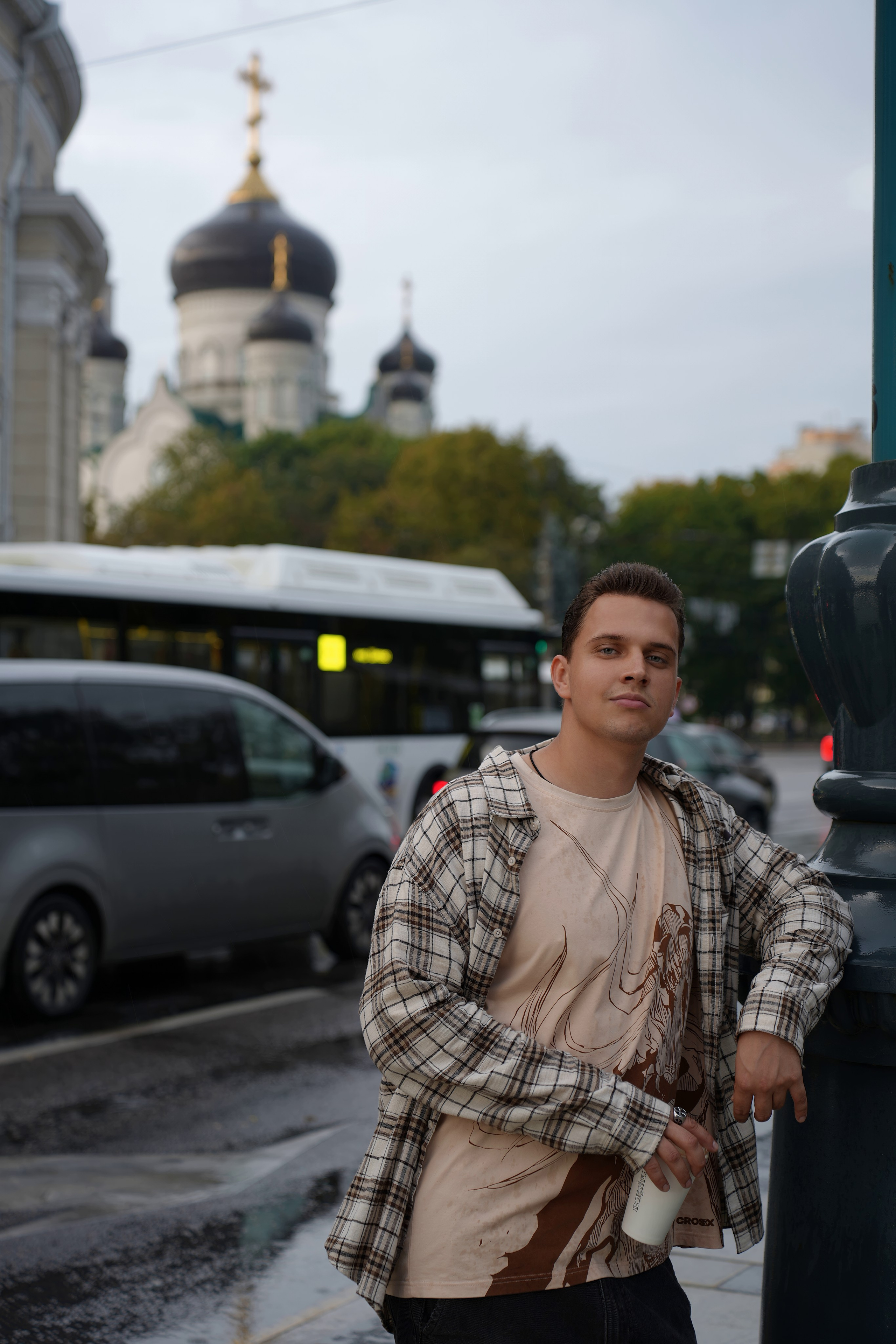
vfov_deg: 36.2
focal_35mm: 55
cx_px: 448
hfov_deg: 24.6
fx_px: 2053
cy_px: 672
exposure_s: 1/60
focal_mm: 55
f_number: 2.8
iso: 100
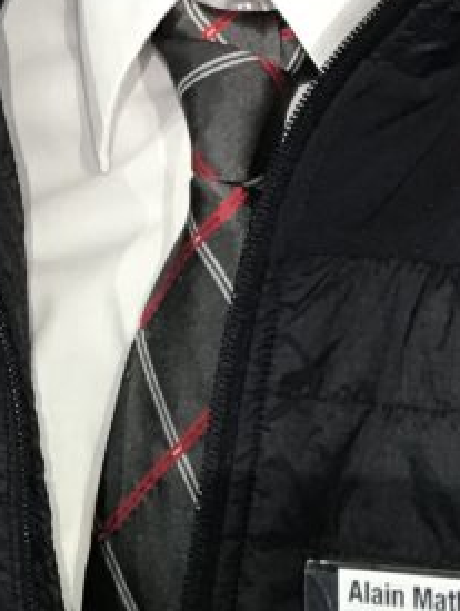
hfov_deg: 12.4
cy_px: -382
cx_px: 61
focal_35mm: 119
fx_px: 2104
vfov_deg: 15.0
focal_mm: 2.87
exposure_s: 1/33
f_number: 2.2
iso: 50
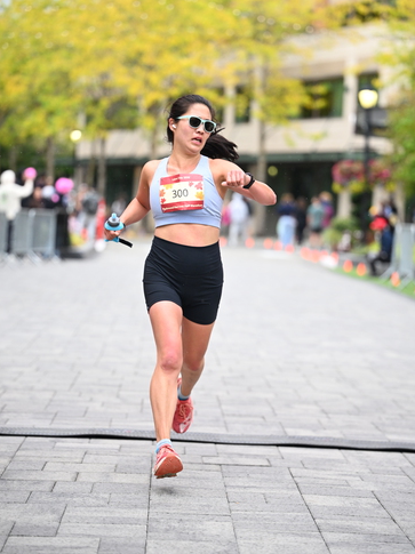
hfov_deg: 11.3
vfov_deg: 15.1
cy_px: 263
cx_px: 206
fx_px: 2097
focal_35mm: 131
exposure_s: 1/1600
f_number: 2.8
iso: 1250
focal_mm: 120
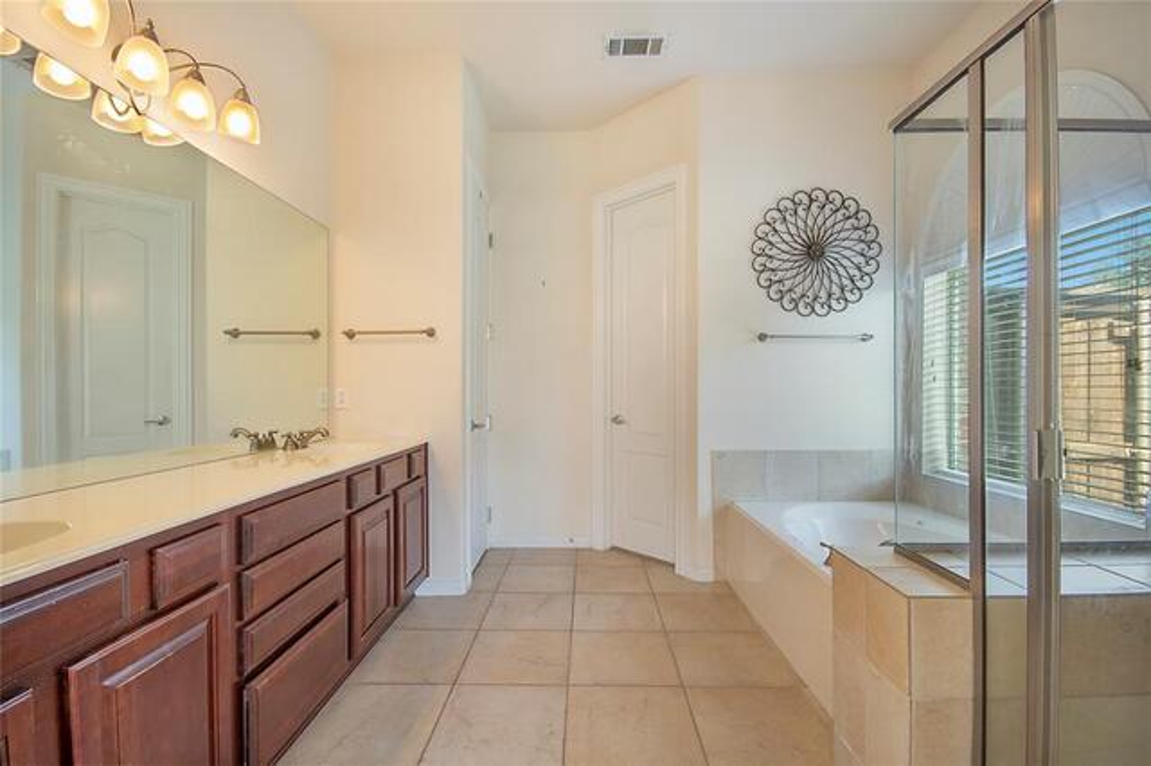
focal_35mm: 15
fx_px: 479
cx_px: 576
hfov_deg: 100.4
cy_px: 383
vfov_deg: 77.3
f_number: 8
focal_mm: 10
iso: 100
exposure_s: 1/8
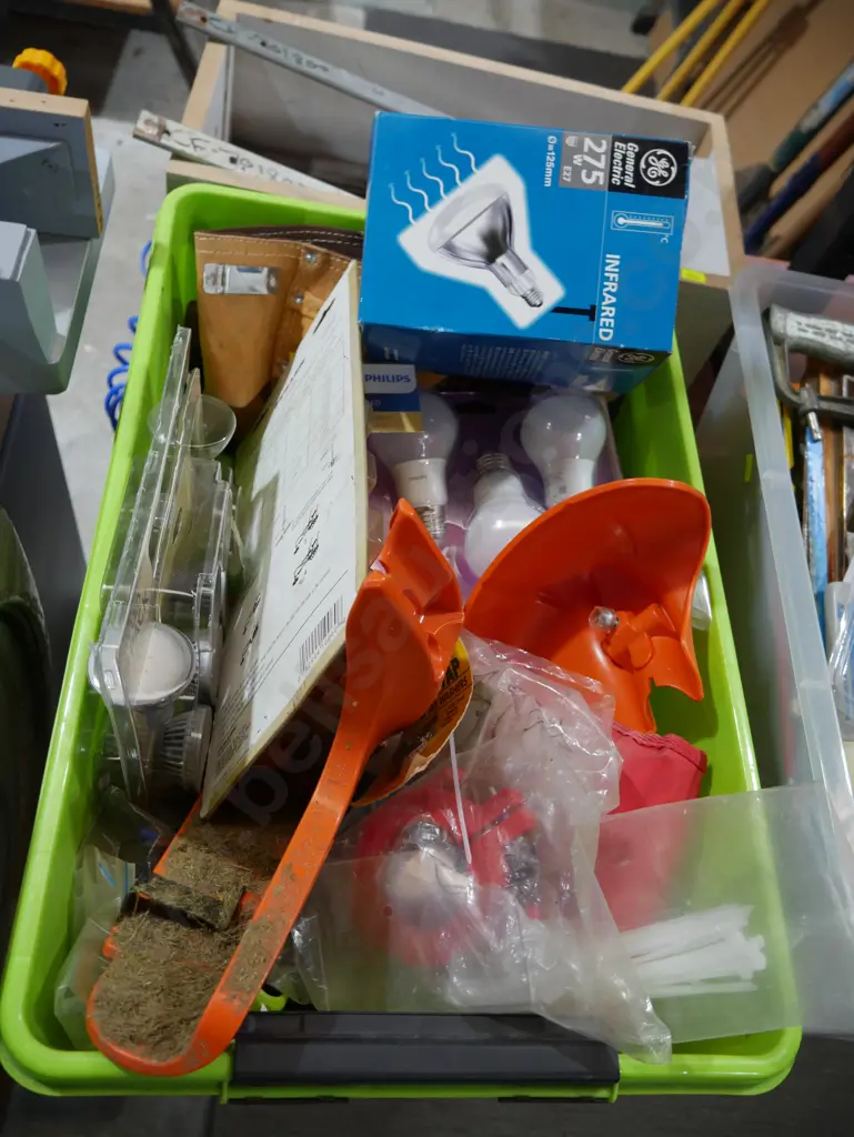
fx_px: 920
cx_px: 427
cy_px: 568
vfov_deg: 63.4
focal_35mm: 28
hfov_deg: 49.8
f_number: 3.5
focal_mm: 14
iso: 400
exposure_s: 1/60
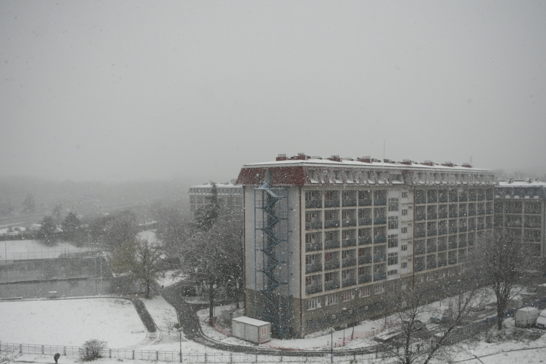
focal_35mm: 39
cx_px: 280
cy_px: 223
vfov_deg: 34.1
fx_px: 591
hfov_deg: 49.6
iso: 640
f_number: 2.8
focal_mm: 29
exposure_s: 1/8000
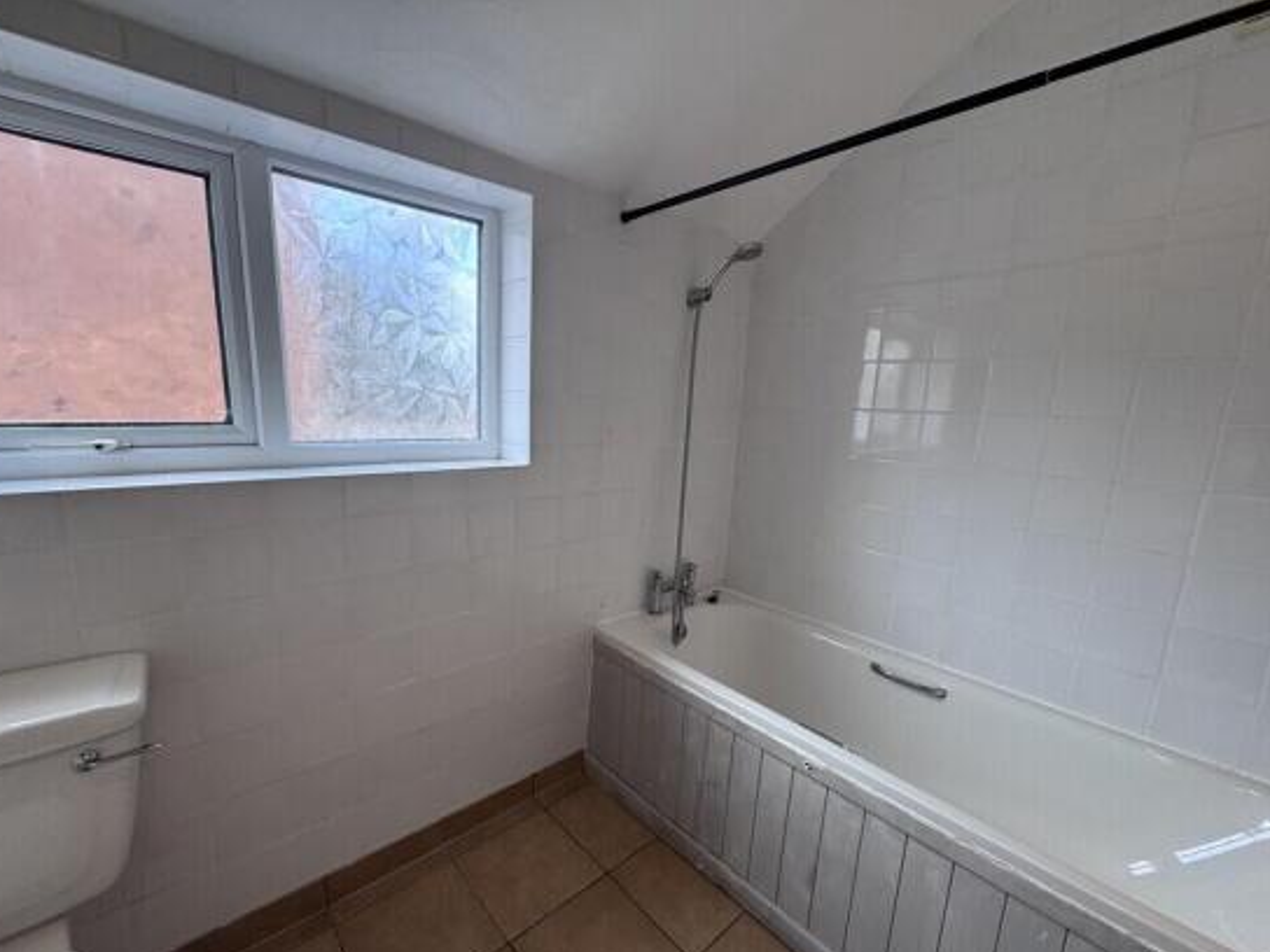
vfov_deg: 81.7
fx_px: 550
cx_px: 608
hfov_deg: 98.1
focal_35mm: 15
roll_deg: -2.3
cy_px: 505
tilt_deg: -10.4
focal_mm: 2.22
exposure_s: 1/100
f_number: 2.2
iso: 80
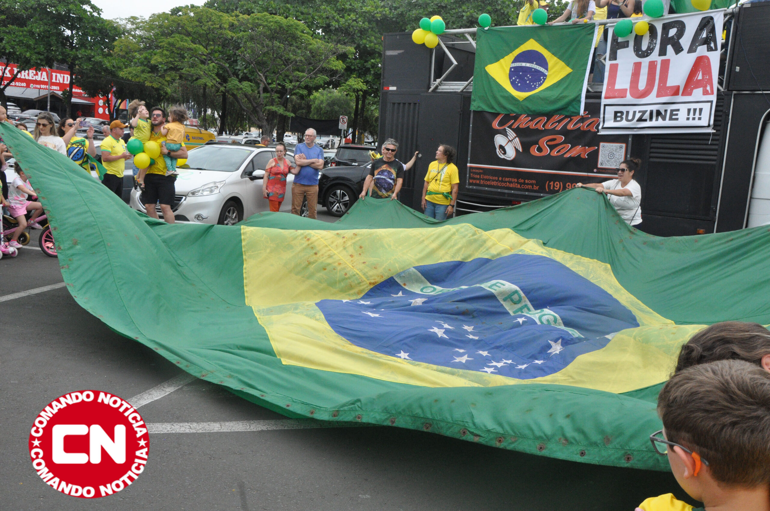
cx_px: 385
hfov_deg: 57.3
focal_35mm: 33
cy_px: 256
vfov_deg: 39.9
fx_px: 705
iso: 1600
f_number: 13
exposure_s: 1/640
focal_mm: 22
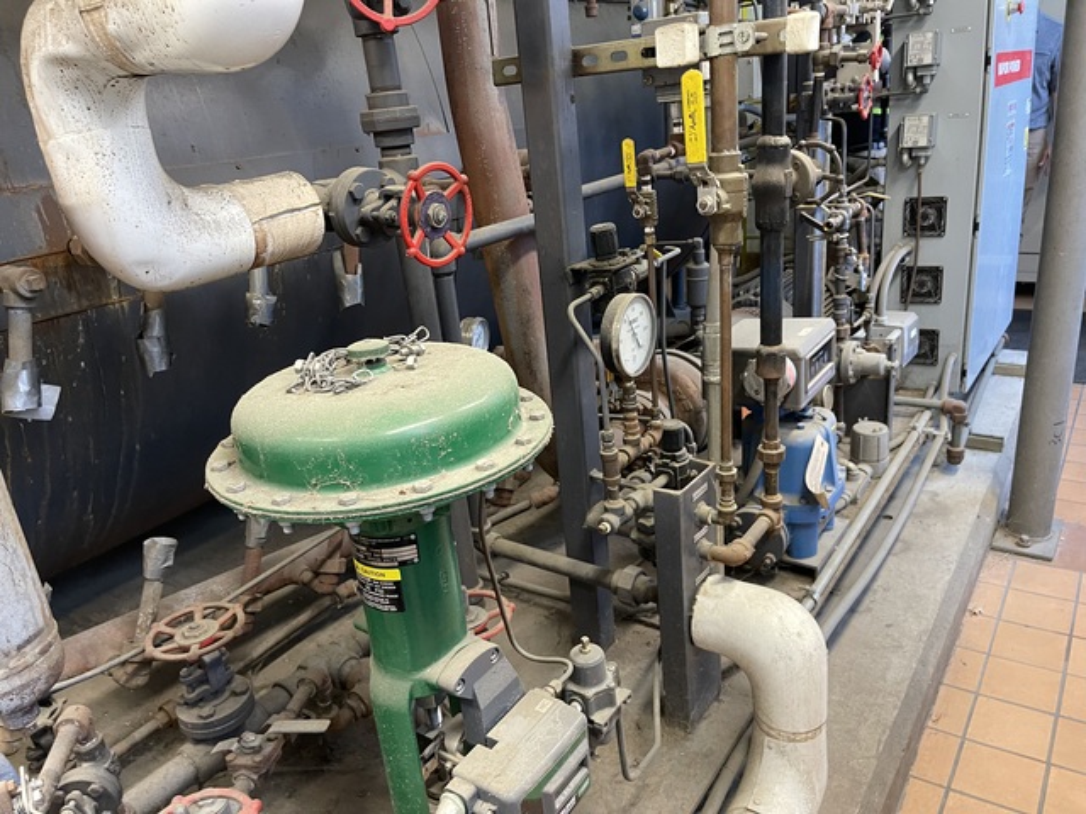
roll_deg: +6.1
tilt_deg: -21.6
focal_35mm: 26
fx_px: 816
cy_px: 407
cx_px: 543
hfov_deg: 67.3
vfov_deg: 53.1
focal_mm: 5.1
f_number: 1.6
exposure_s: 1/60
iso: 320
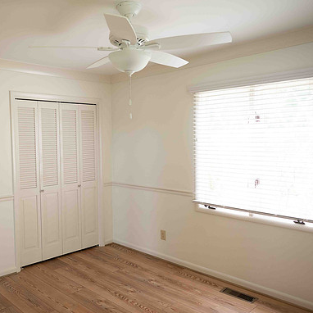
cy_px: 158
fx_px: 317
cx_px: 120
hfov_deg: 52.1
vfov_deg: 52.5
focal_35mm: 31
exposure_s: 1/250
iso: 1000
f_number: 2.5
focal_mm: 24
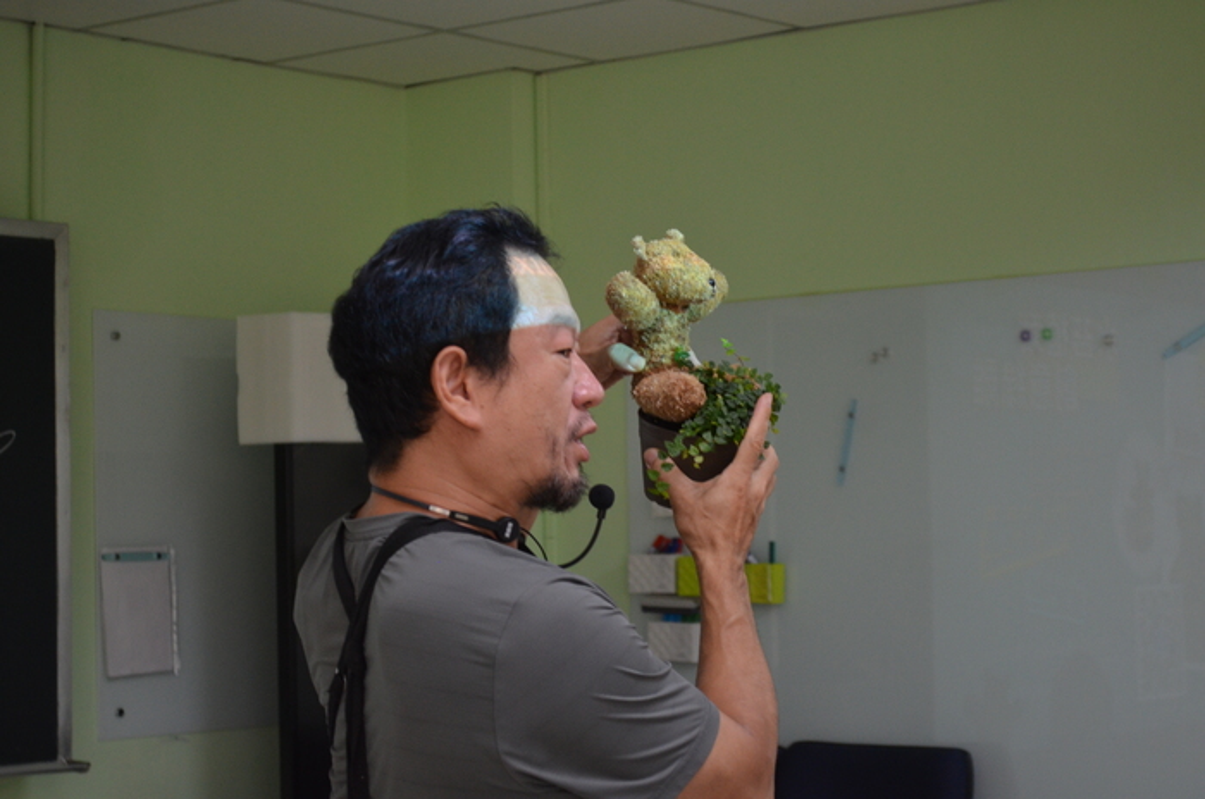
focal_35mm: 78
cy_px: 400
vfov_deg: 17.4
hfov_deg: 26.0
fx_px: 2606
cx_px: 602
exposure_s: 1/125
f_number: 5.6
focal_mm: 52
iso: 1100
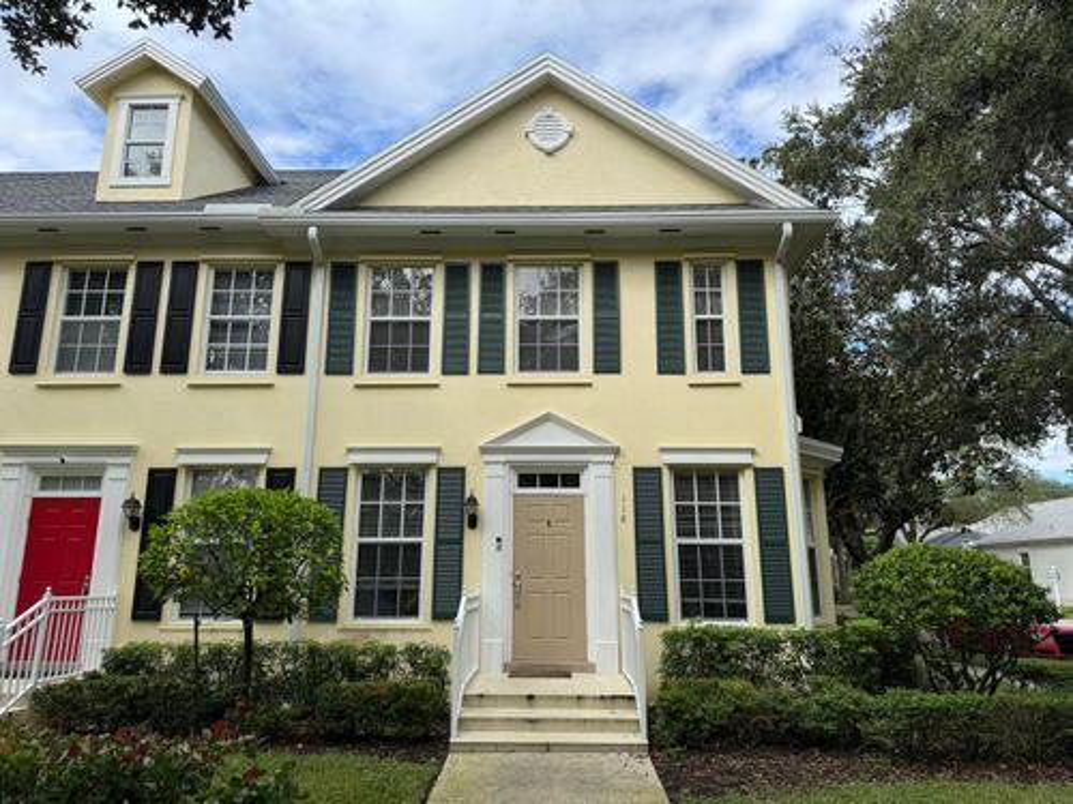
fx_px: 744
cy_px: 402
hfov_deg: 71.6
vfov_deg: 56.8
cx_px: 536
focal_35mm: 24
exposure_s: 1/2252
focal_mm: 6.76
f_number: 1.78
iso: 80
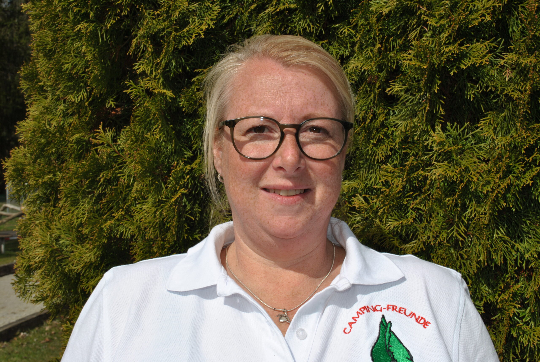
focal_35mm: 45
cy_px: 181
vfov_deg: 29.9
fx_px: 676
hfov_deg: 43.6
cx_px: 270
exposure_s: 1/200
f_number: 11
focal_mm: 30
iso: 100
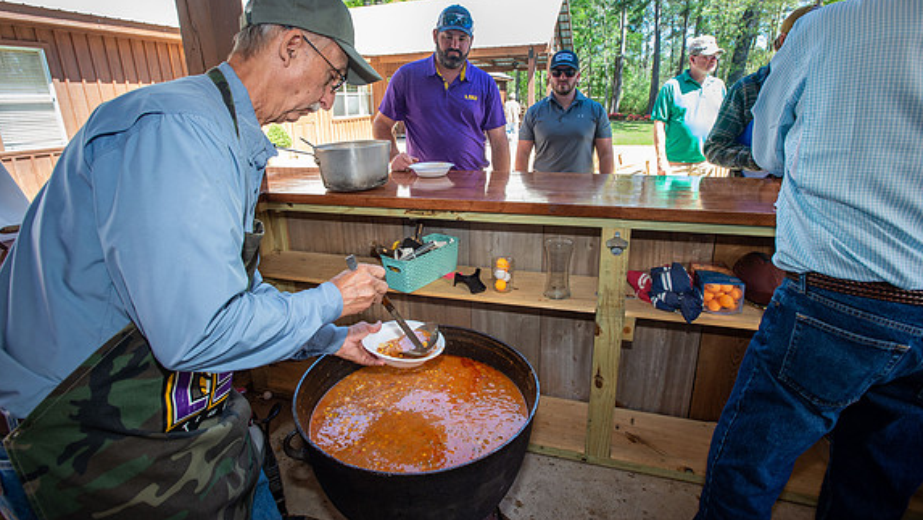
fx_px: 441
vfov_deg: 61.0
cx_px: 464
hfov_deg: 92.6
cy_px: 240
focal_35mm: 18
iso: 640
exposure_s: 1/125
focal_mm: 17
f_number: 6.3
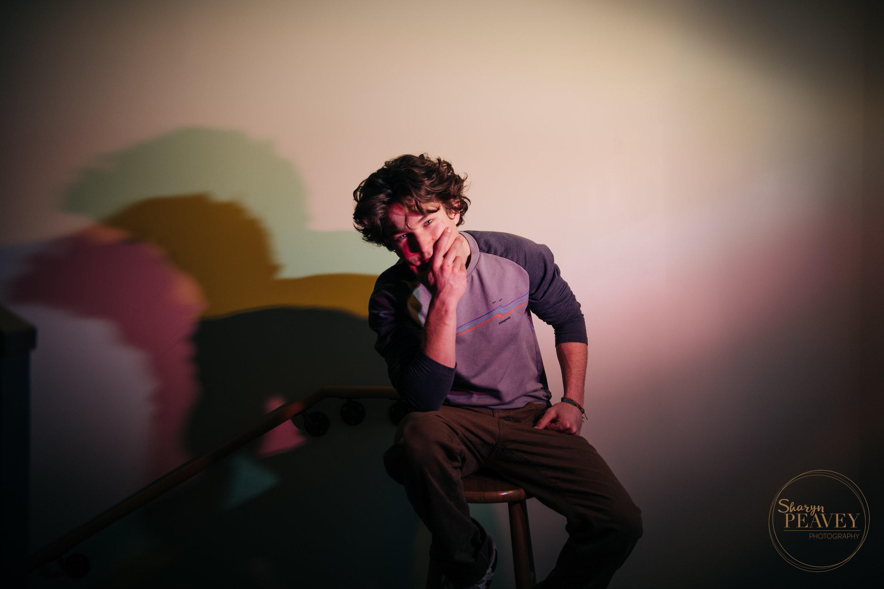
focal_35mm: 37
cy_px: 269
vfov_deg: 36.0
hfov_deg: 51.9
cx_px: 480
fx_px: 906
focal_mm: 34
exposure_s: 1/2500
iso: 200
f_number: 3.2
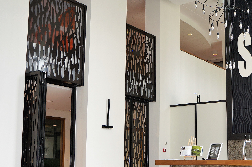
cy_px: 120
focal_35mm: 51
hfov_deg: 38.6
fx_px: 356
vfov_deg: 26.2
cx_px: 165
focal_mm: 19
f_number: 4
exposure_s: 1/160
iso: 200
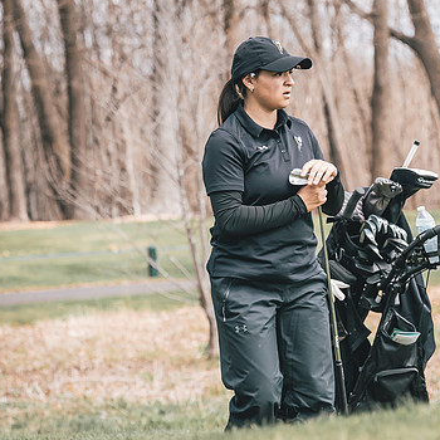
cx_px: 298
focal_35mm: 282
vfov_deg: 6.2
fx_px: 4055
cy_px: 209
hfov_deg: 6.2
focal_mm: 154
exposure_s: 1/1000
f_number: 6.3
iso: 640
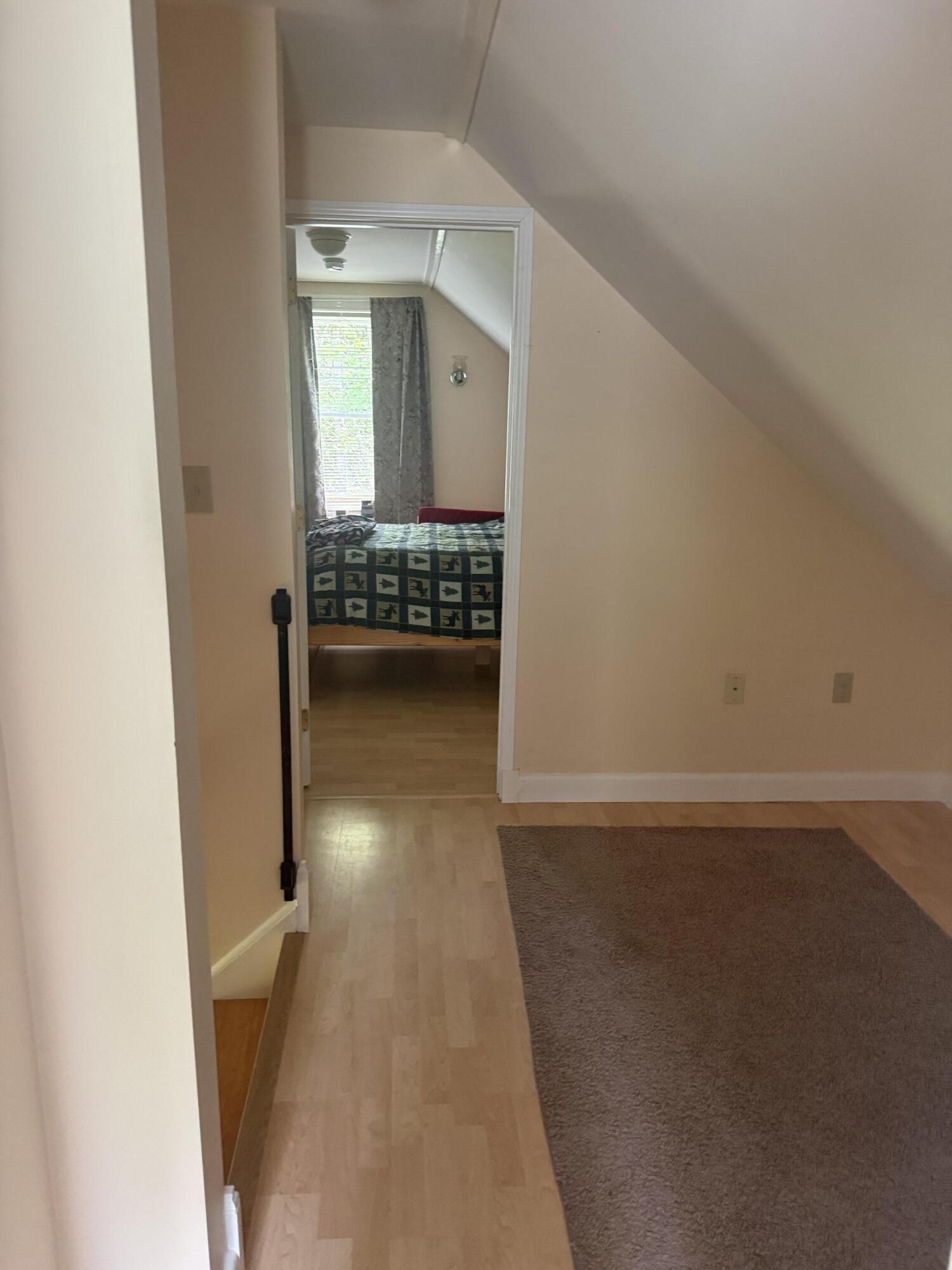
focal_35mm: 24
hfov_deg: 56.8
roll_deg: -0.7
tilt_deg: -11.9
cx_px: 476
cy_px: 635
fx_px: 880
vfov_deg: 71.6
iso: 640
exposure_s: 1/60
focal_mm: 6.76
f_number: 1.78
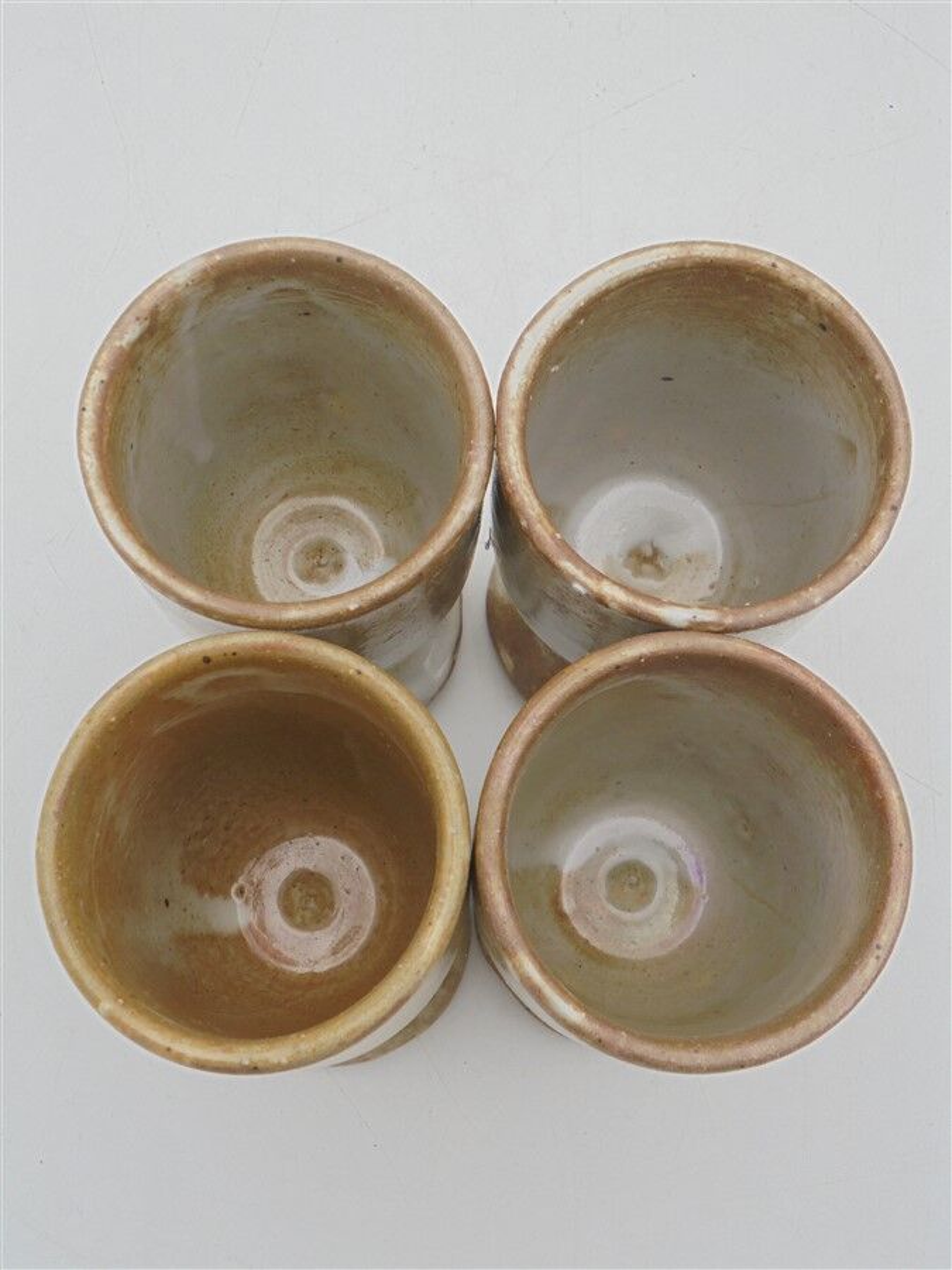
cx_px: 476
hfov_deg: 33.6
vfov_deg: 43.9
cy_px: 635
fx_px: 1577
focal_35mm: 43
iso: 100
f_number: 4.5
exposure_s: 1/30
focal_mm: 7.8
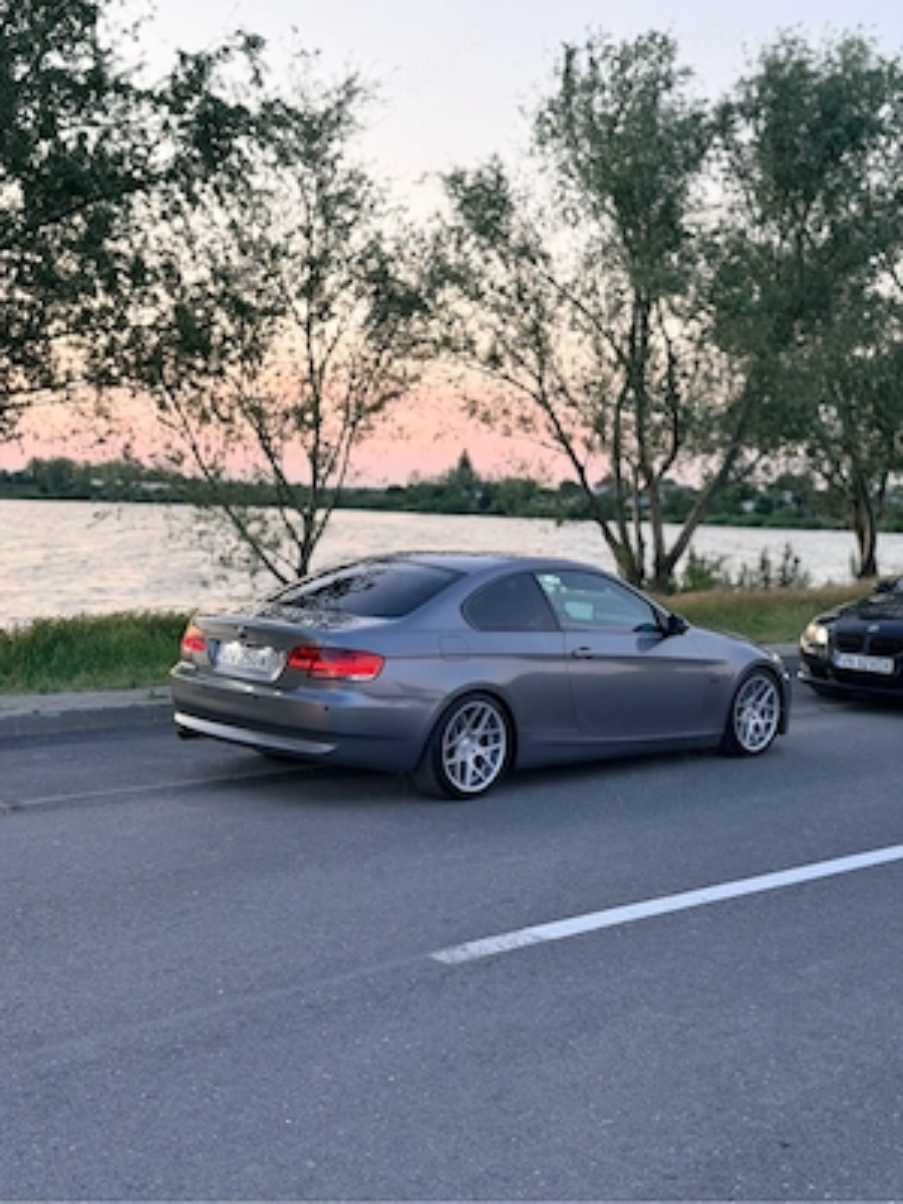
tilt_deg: -3.6
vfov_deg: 39.7
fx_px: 1670
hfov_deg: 30.3
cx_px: 452
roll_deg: -1.1
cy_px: 602
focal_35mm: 48
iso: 200
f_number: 1.78
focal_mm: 6.76
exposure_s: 1/104
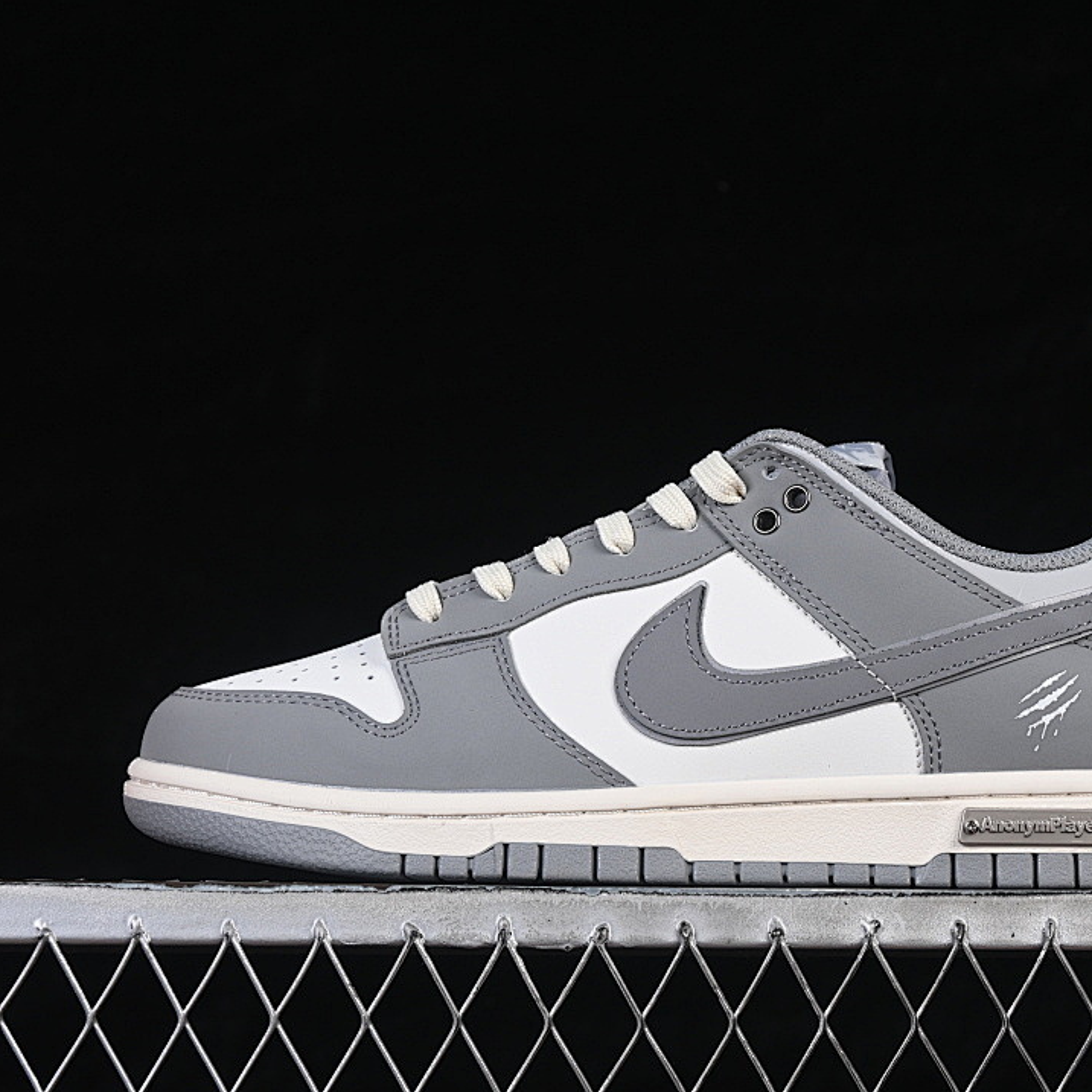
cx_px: 691
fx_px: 3426
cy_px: 547
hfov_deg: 18.1
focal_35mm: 96
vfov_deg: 18.1
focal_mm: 50
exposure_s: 1/80
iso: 160
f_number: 8
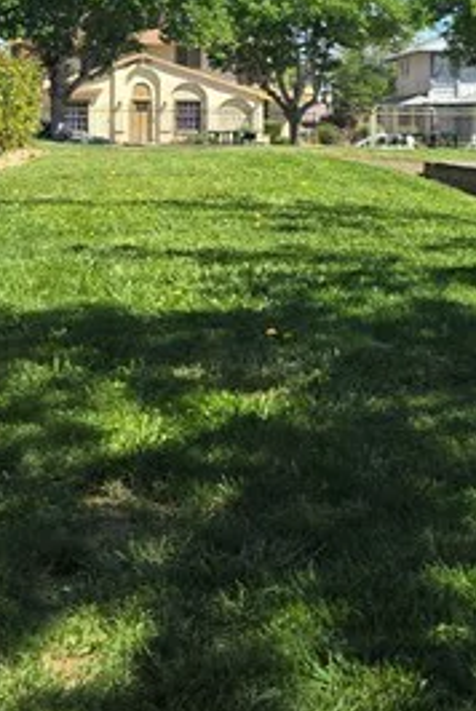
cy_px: 37
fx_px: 1820
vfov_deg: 21.5
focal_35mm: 92
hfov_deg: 14.8
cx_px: 372
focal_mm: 5.4
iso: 25
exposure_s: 1/1380
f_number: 1.8
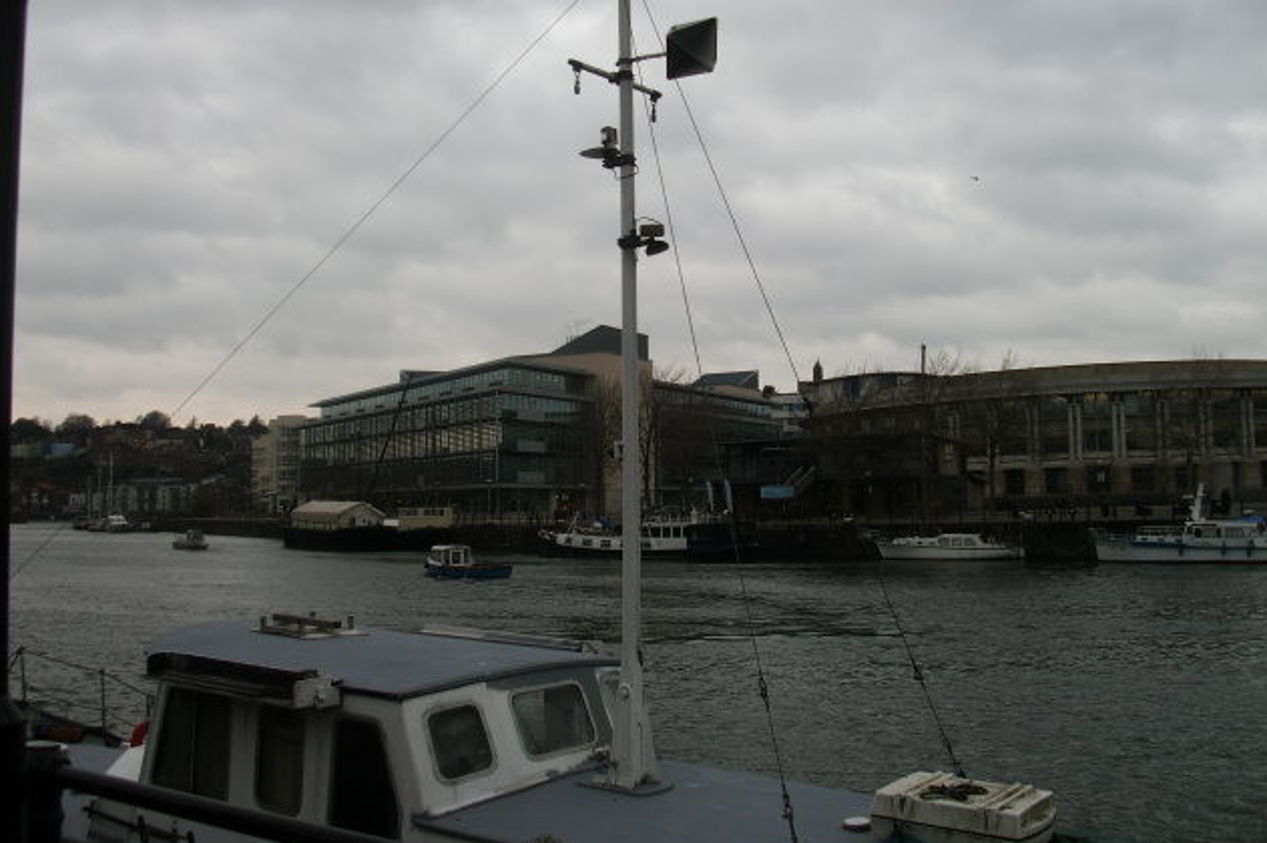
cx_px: 632
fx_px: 1337
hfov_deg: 50.7
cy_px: 385
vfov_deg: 35.0
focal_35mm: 38
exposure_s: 1/320
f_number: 2.8
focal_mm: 6.3
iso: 64
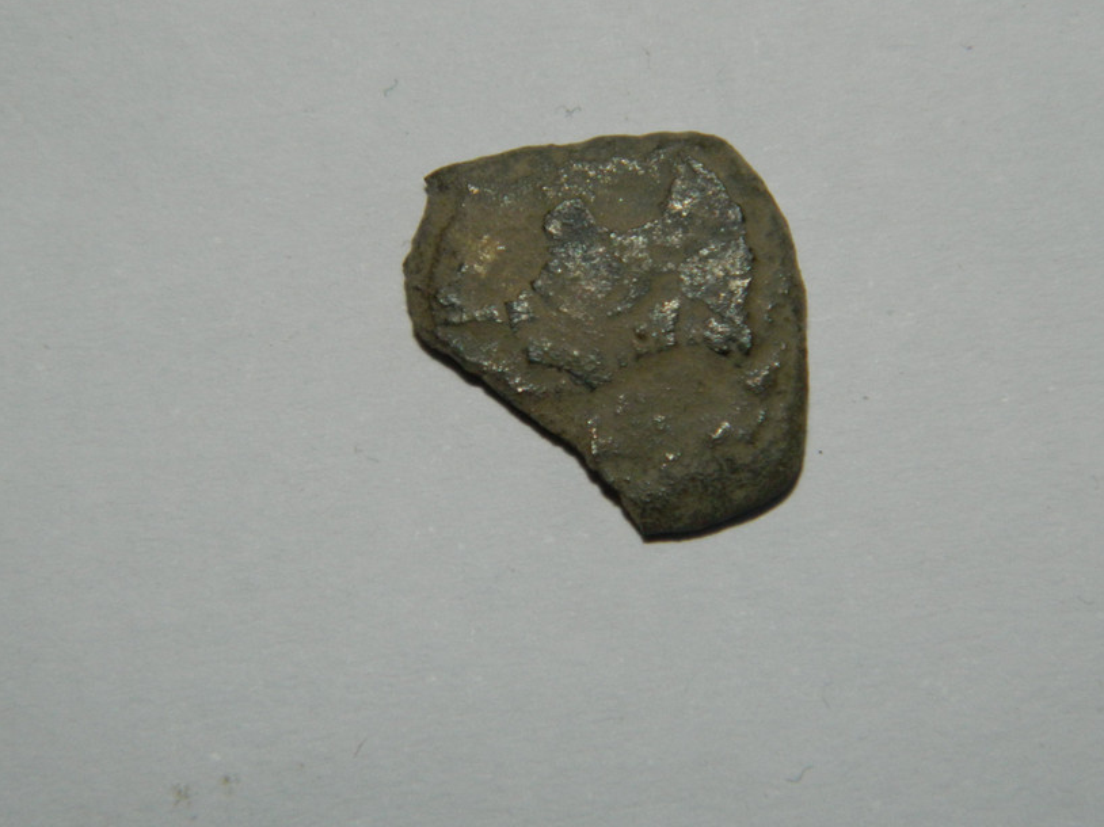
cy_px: 382
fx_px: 4304
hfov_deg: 14.6
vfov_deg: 11.0
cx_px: 603
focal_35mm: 135
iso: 200
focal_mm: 18.6
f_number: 12.6
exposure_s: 1/60
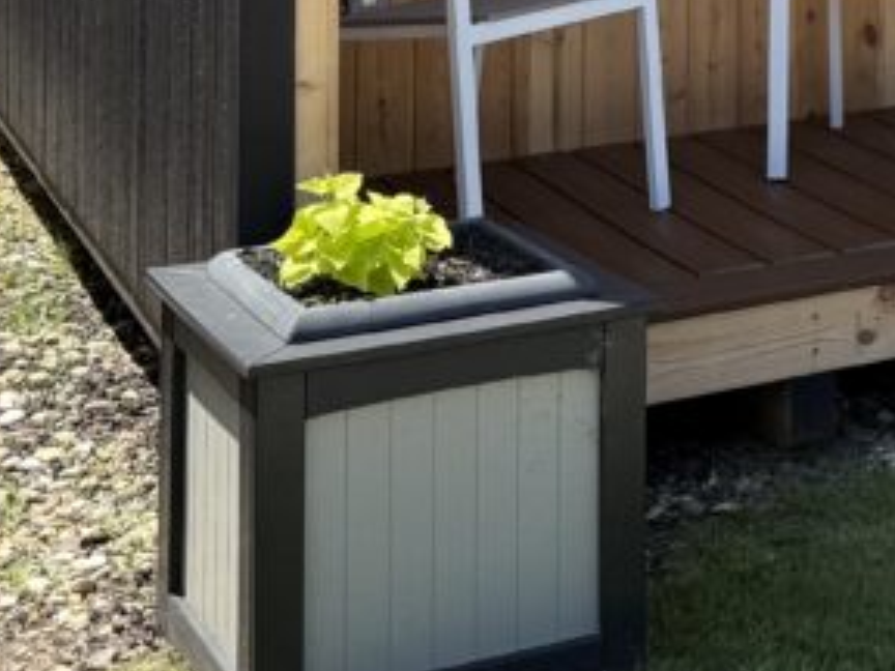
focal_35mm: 90
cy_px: -457
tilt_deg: +1.8
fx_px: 2327
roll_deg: -0.7
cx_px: 935
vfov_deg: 14.8
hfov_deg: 20.9
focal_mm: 6.76
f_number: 1.78
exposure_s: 1/3021
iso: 80
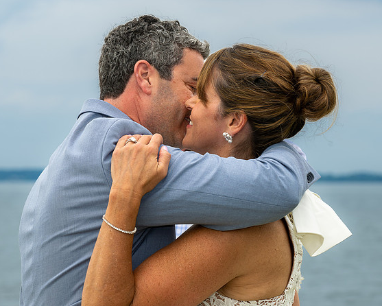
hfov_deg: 11.4
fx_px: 1911
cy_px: 139
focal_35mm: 169
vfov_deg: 9.1
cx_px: 122
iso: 110
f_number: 8
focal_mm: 122
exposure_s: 1/250
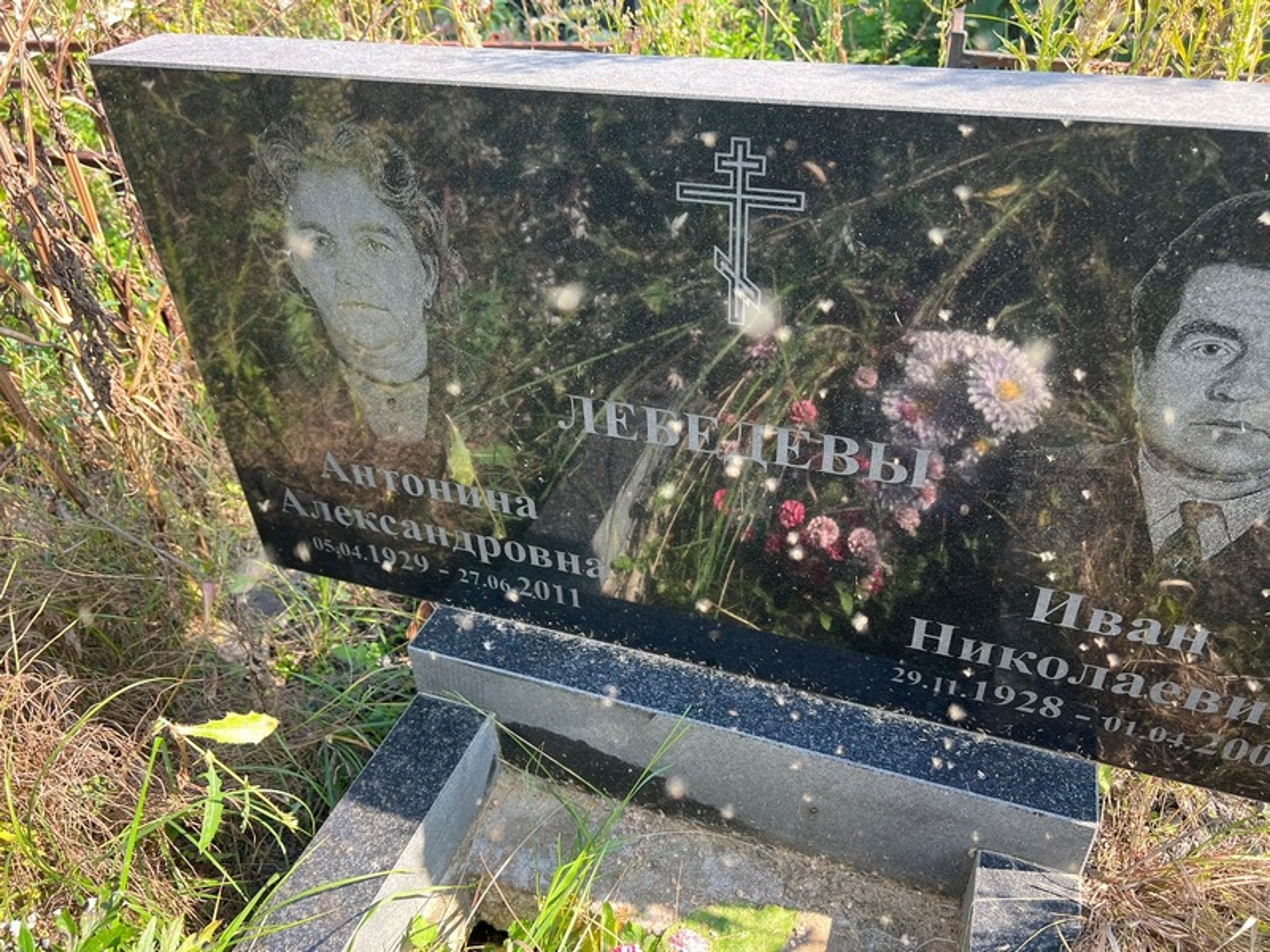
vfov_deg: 53.1
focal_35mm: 26
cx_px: 635
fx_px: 954
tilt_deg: -37.9
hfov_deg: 67.3
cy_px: 476
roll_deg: +1.1
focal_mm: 5.7
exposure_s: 1/270
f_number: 1.5
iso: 50
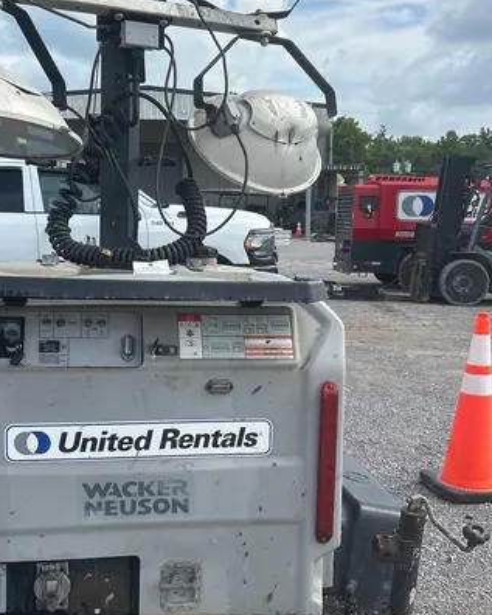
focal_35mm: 47
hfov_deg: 32.0
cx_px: 199
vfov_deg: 39.5
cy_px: 332
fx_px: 855
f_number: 1.5
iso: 50
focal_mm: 5.7
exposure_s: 1/2915
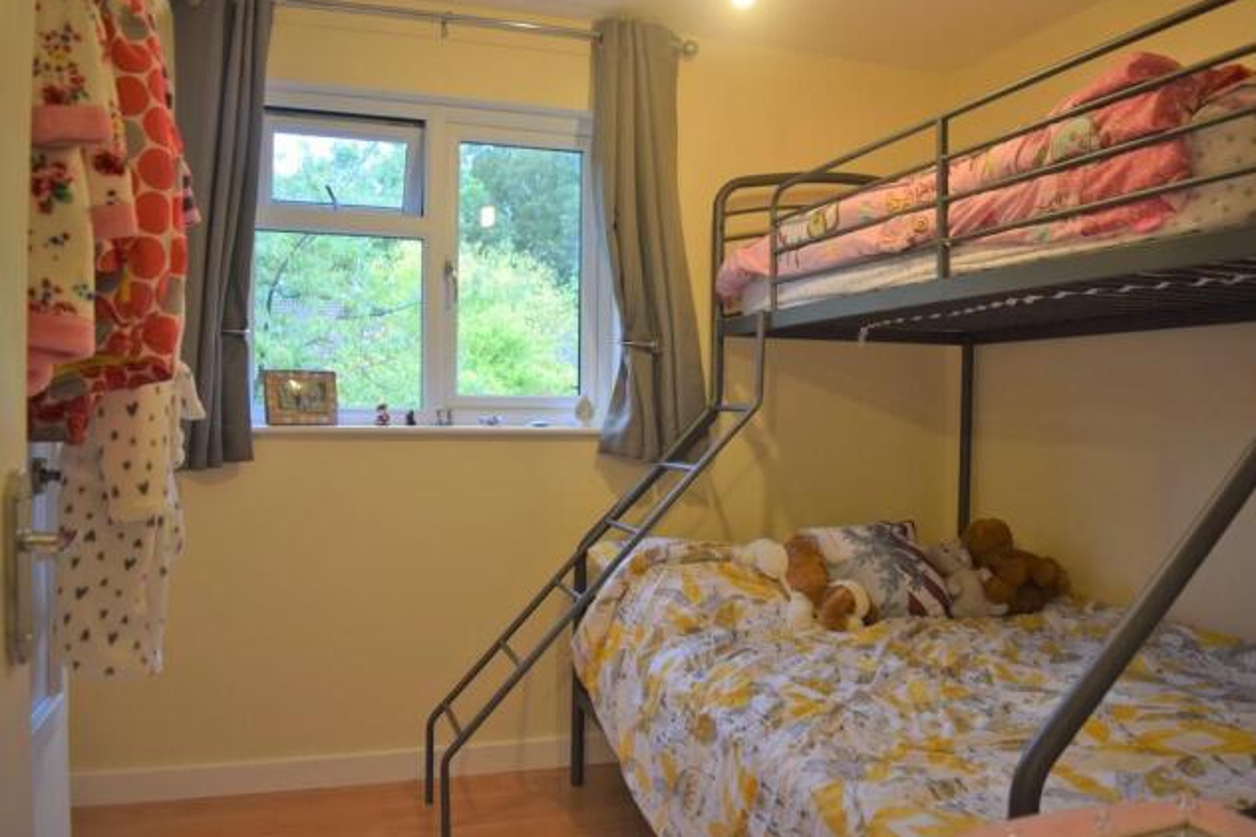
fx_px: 977
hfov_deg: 65.5
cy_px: 417
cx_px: 619
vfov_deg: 46.4
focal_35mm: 28
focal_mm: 18
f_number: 3.5
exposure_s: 1/60
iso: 800
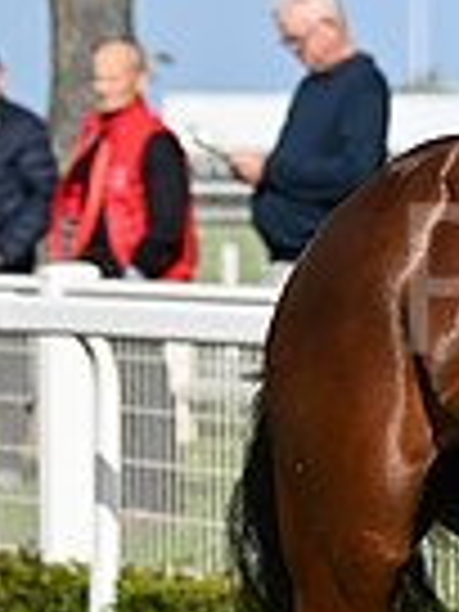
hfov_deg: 3.8
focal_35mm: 390
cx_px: 990
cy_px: 70
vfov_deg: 5.1
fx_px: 6895
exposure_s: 1/8000
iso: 500
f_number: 4
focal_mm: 95
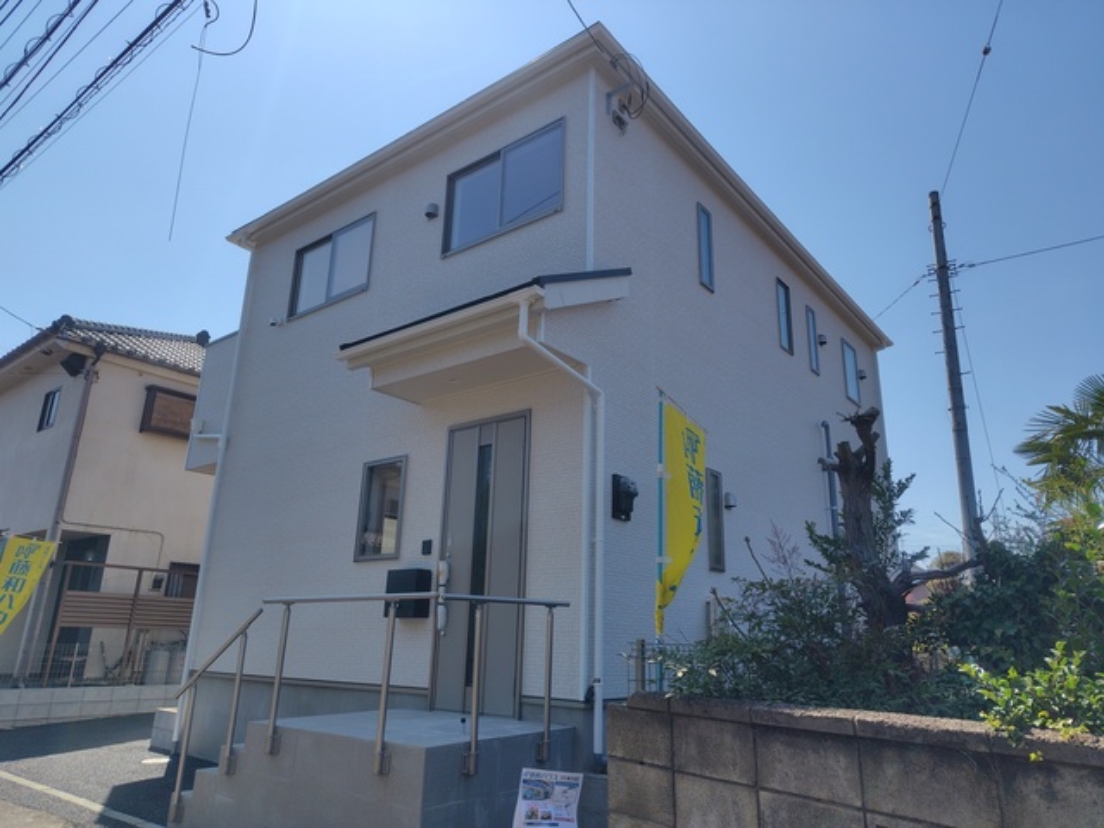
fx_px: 734
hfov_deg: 73.9
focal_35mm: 23
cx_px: 552
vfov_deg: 58.9
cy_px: 414
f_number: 1.9
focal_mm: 5.6
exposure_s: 1/1639
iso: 50
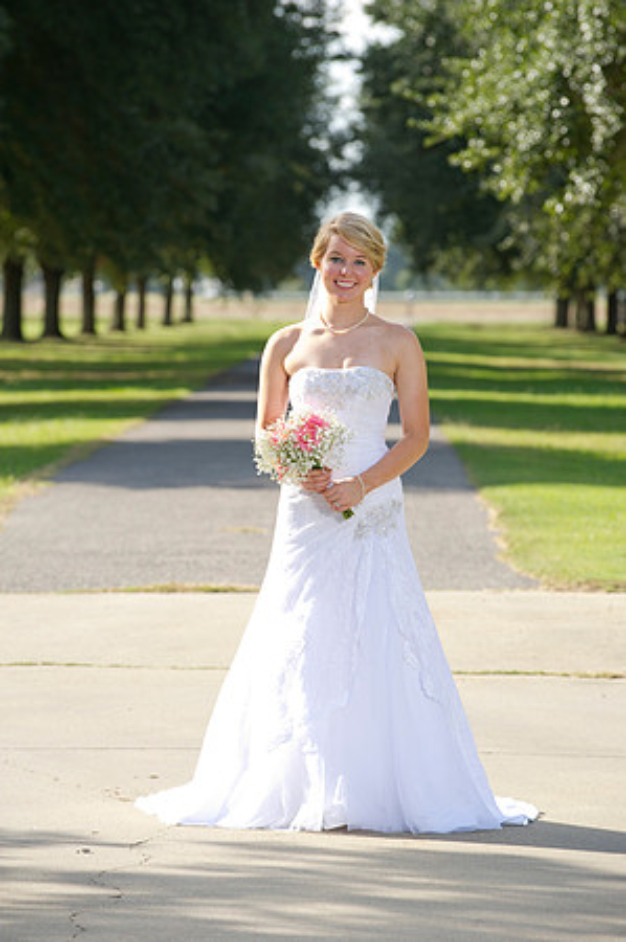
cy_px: 471
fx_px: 4967
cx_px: 313
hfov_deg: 7.2
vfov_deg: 10.8
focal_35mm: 190
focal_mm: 190
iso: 250
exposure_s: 1/200
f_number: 5.6
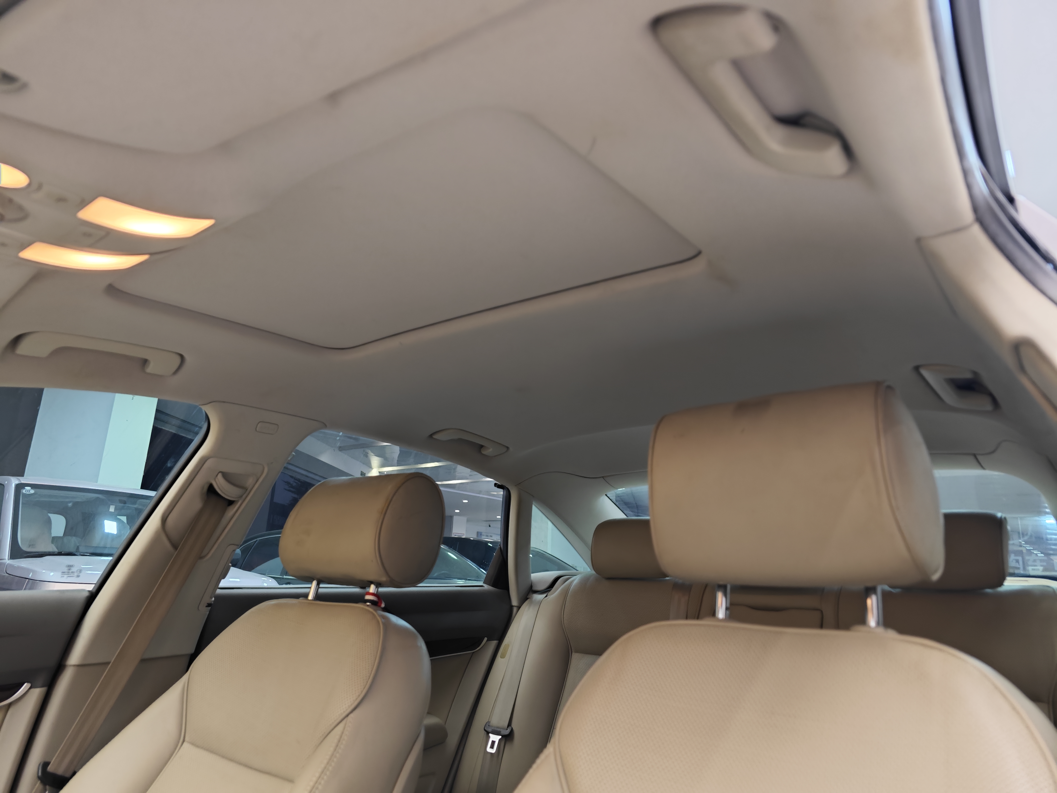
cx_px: 528
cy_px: 396
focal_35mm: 23
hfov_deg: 73.9
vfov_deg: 58.9
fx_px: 702
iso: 640
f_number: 1.9
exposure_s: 1/24
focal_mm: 8.7
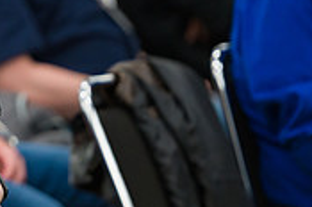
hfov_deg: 3.3
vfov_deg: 2.2
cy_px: -23
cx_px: -128
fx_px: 5459
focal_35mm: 631
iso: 1600
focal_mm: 190
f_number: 3.2
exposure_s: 1/400
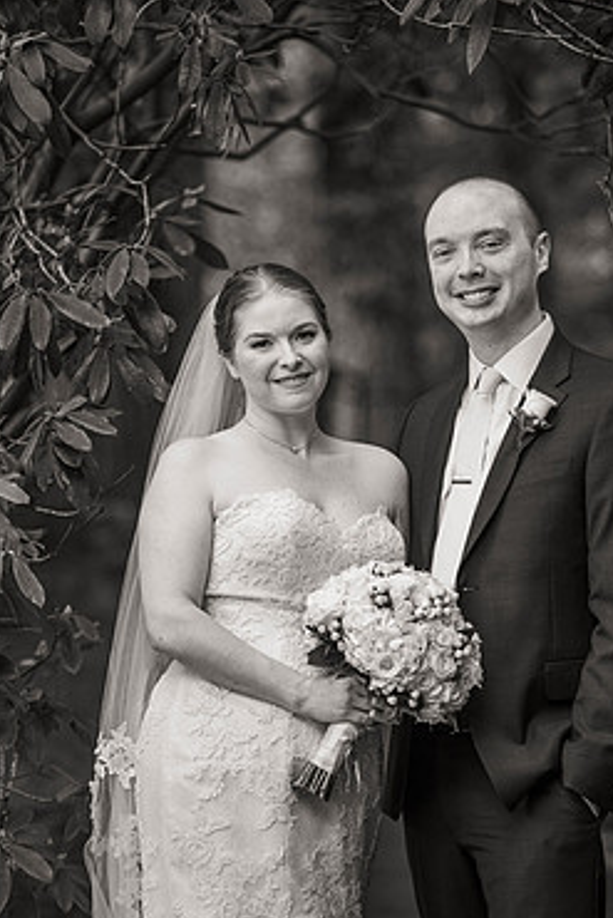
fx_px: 4031
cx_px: 345
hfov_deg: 8.7
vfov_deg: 13.0
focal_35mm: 158
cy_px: 464
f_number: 2.8
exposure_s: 1/640
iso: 500
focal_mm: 130
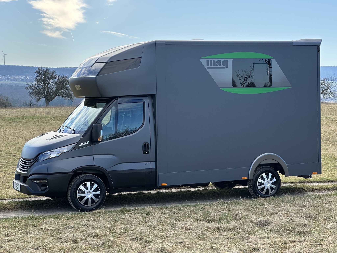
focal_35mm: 77
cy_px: 126
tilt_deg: -1.4
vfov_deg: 19.1
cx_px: 168
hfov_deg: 25.3
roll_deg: -1.4
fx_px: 750
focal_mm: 9
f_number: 2.8
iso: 32
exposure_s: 1/373
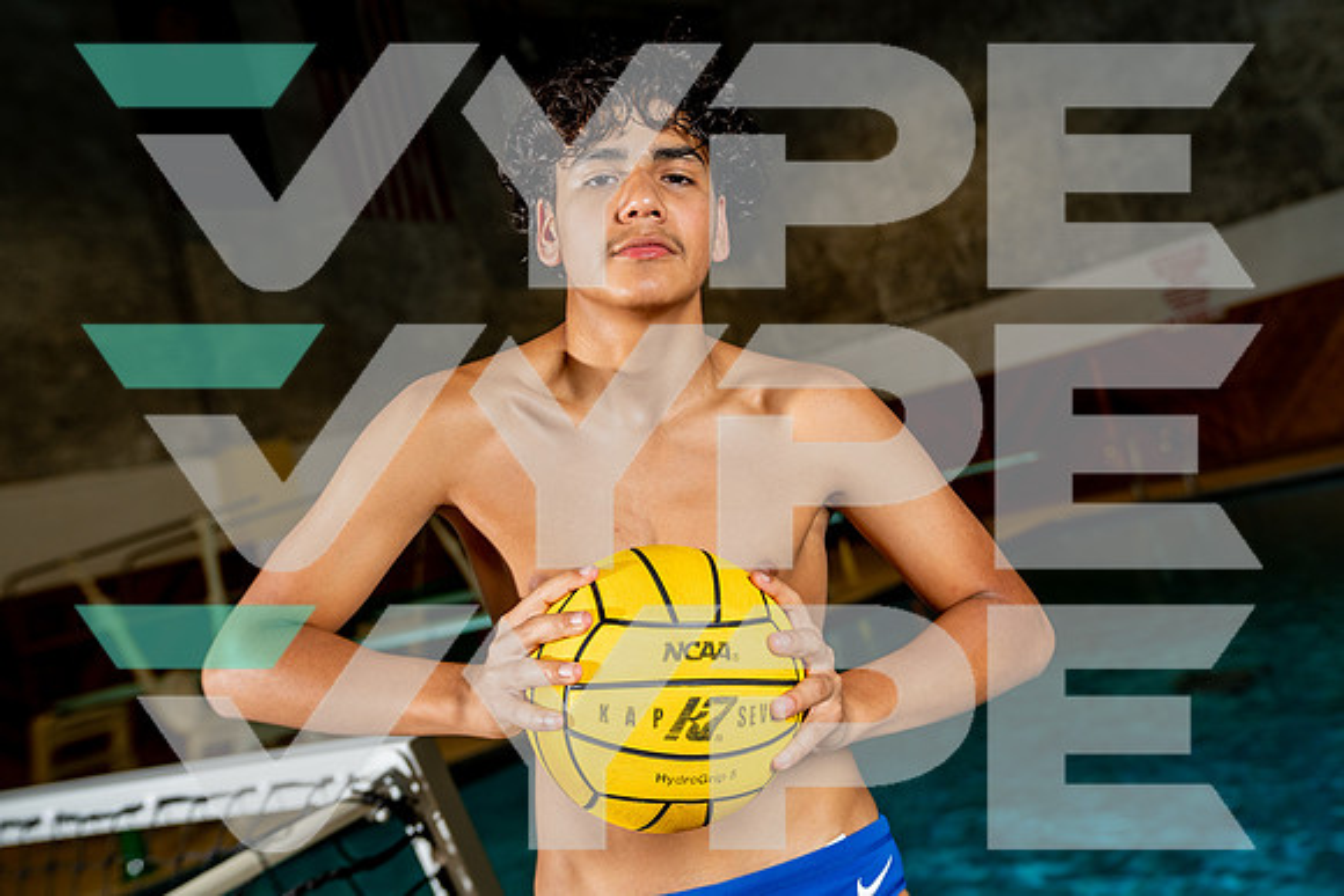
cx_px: 672
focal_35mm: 40
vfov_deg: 33.2
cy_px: 445
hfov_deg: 48.2
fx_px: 1502
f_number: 3.5
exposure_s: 1/250
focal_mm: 39
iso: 320
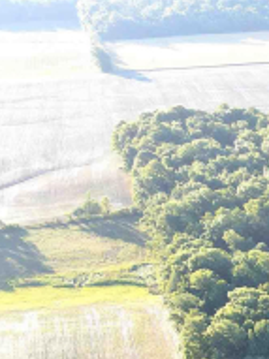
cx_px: 593
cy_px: 438
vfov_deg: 21.5
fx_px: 871
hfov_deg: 13.8
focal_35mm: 84
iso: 100
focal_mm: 4.5
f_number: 2.8
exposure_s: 1/90
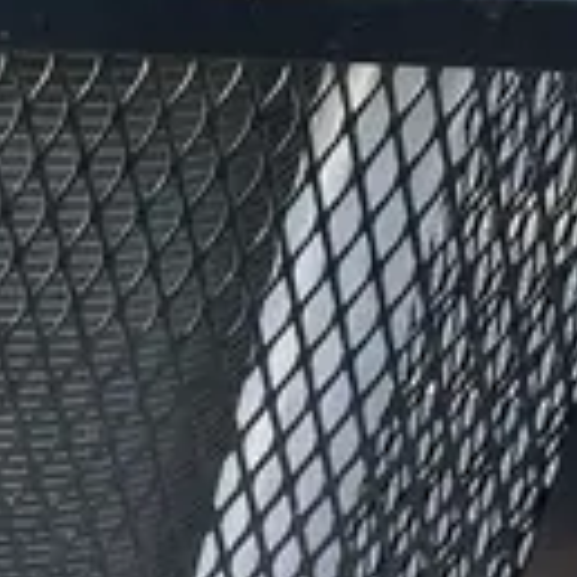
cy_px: 579
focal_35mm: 131
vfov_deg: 13.1
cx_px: -385
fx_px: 2470
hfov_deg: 12.4
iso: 32
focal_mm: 4.2
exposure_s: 1/955
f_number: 1.6
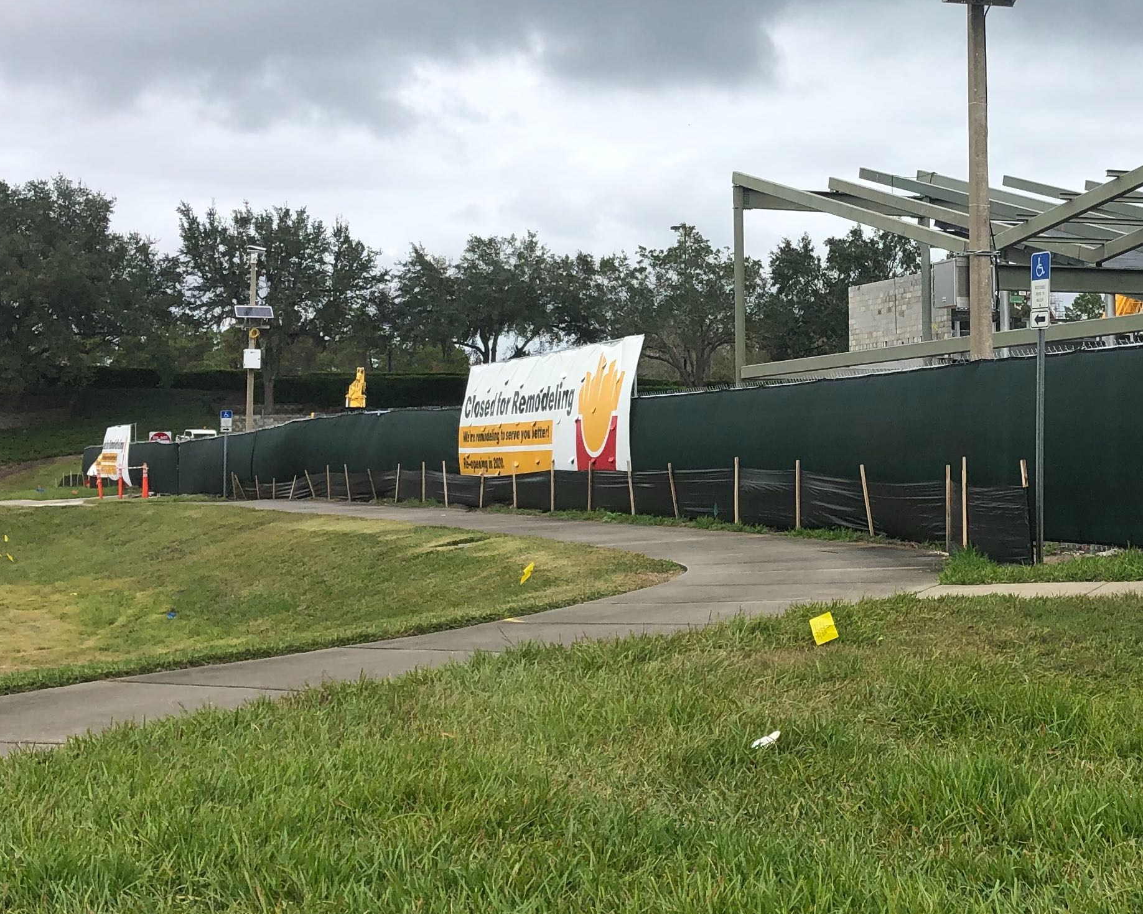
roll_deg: -1.0
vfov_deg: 25.3
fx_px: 2029
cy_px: 351
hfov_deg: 30.7
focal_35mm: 60
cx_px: 916
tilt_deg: +1.8
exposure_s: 1/787
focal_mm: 3.99
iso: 20
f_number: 1.8
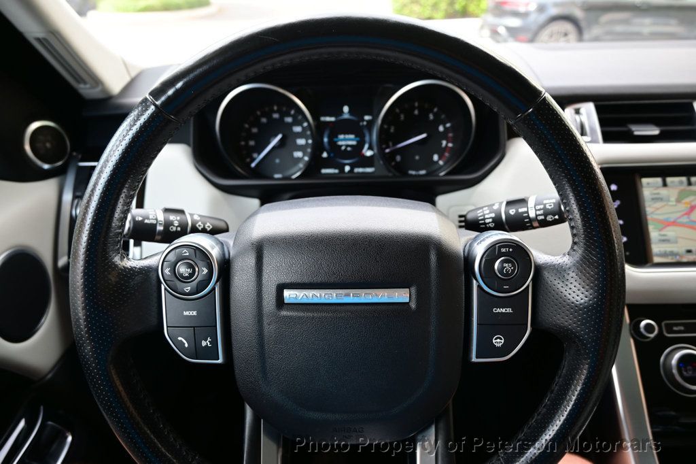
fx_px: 464
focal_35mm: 24
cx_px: 348
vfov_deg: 53.1
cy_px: 232
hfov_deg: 73.8
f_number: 3.5
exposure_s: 1/40
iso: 100
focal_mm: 16
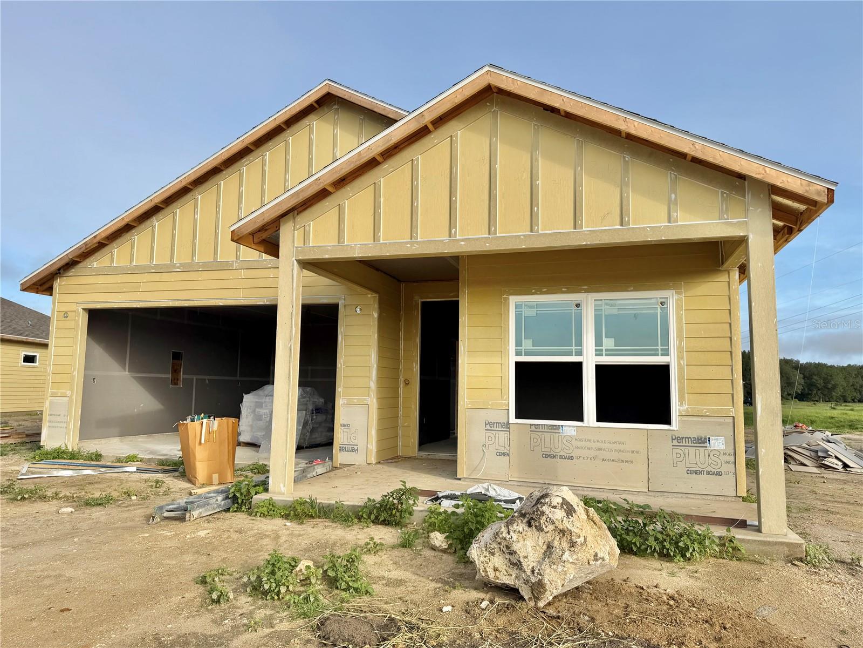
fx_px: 598
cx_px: 432
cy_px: 324
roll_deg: -0.6
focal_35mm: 24
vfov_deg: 56.8
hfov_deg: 71.6
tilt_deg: +5.1
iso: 80
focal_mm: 6.76
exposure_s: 1/3279
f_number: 1.78
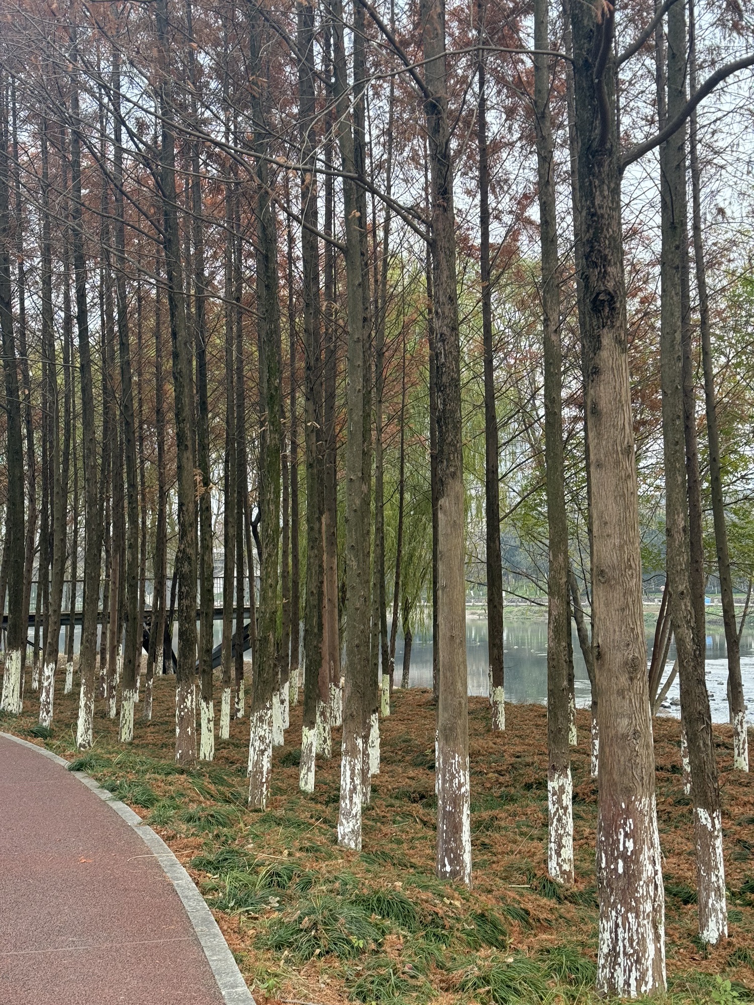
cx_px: 377
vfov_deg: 39.7
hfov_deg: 30.3
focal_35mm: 48
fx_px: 1394
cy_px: 502
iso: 100
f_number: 1.78
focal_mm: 6.76
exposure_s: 1/60
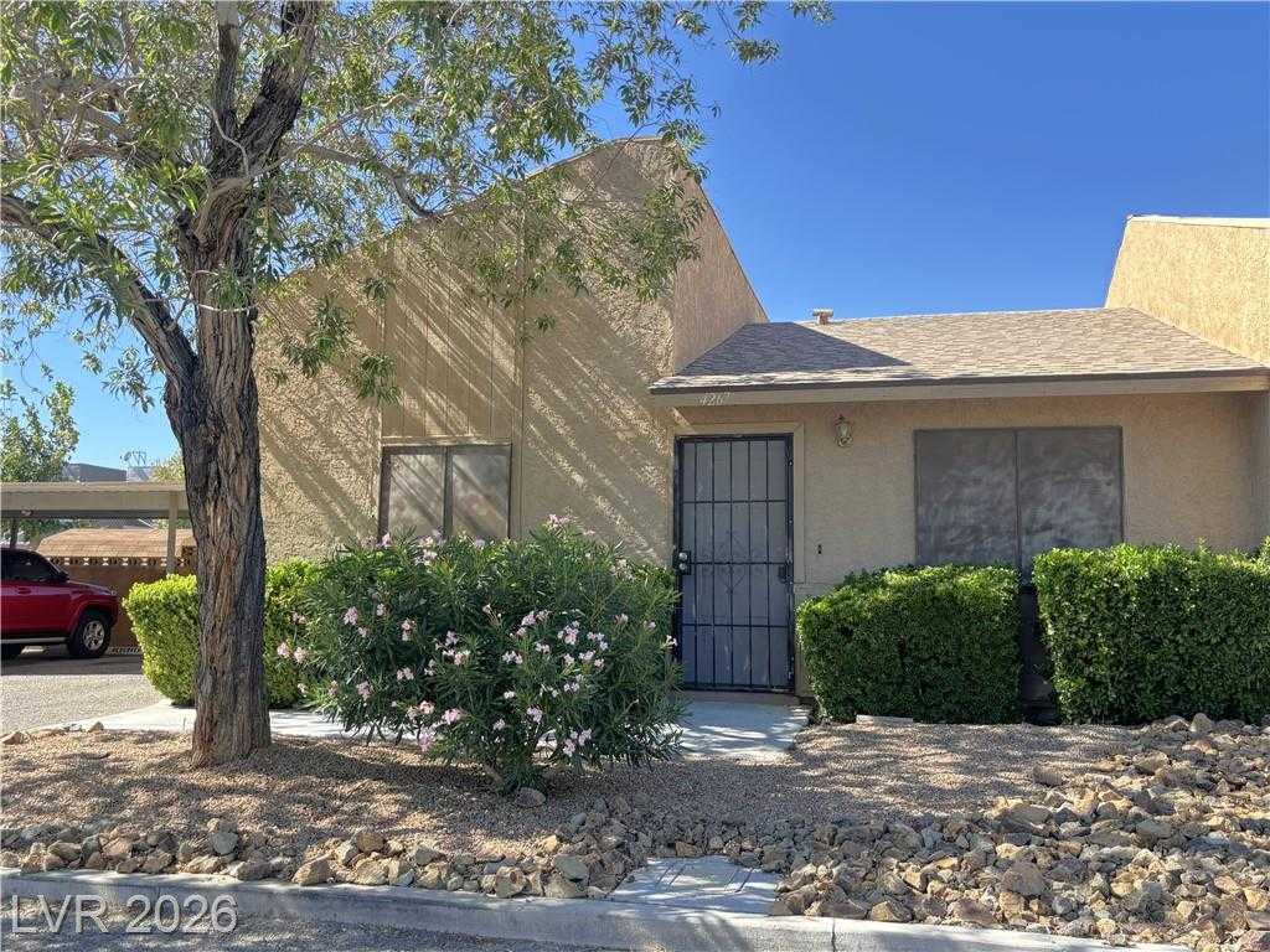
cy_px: 476
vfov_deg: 45.4
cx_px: 635
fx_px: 1137
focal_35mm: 31
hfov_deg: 58.4
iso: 50
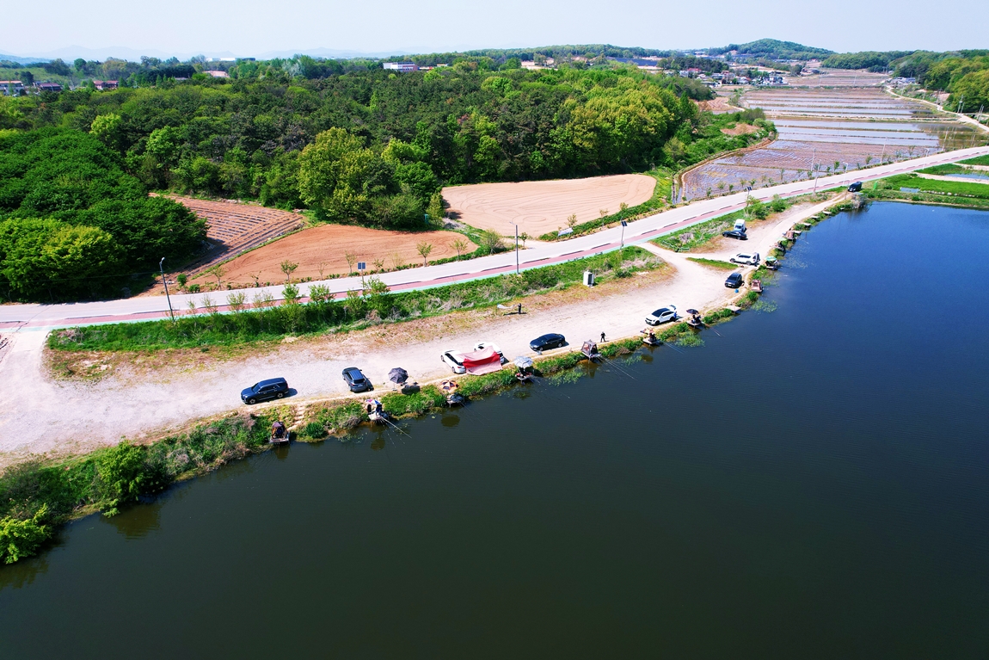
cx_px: 494
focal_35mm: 22
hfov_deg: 78.6
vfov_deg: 57.2
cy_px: 330
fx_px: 604
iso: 140
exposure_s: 1/2000
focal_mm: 8.38
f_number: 2.8
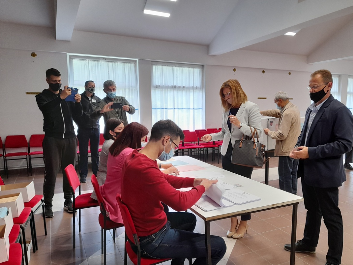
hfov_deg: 63.2
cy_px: 143
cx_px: 197
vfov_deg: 49.7
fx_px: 286
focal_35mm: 28
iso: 160
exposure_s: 1/50
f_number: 2
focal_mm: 4.6
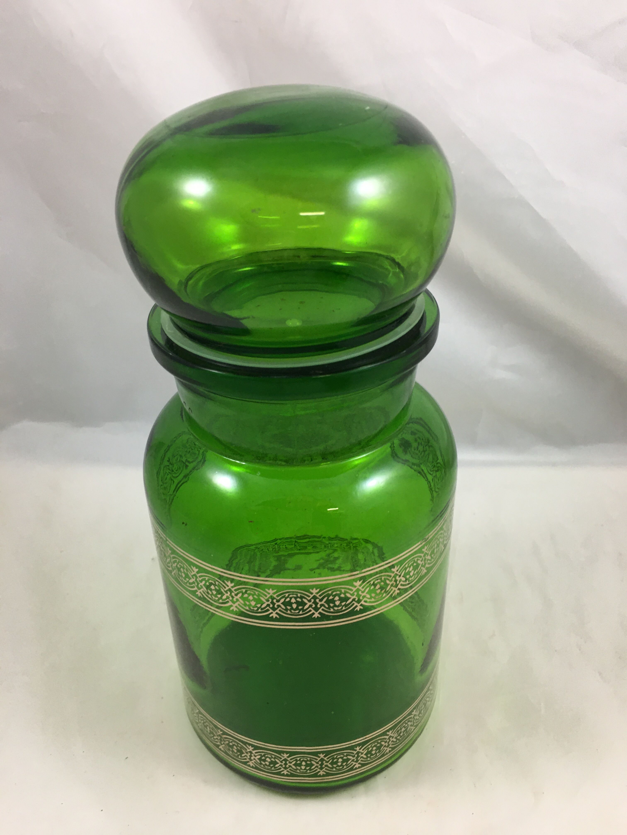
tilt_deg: -31.8
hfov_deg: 48.2
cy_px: 418
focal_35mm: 29
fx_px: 700
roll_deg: +1.3
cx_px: 314
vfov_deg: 61.7
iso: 40
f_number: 2.2
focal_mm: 4.15
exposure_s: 1/33
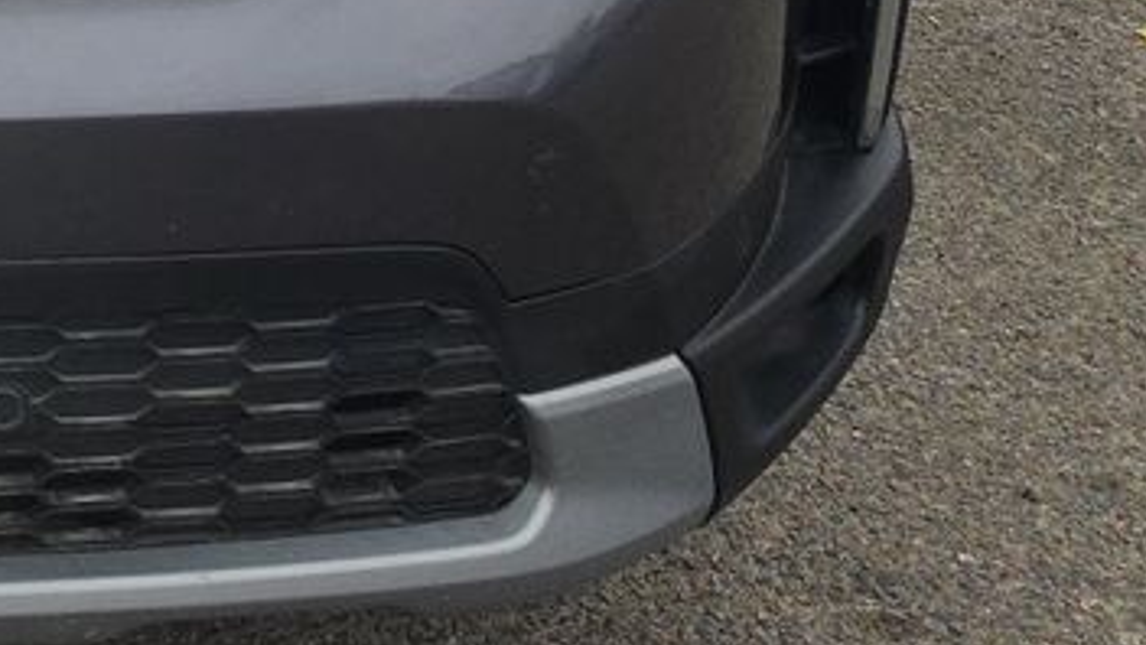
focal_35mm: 114
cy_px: -801
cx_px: -853
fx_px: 3464
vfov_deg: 9.6
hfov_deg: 16.2
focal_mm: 6.5
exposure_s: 1/5775
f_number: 1.4
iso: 64
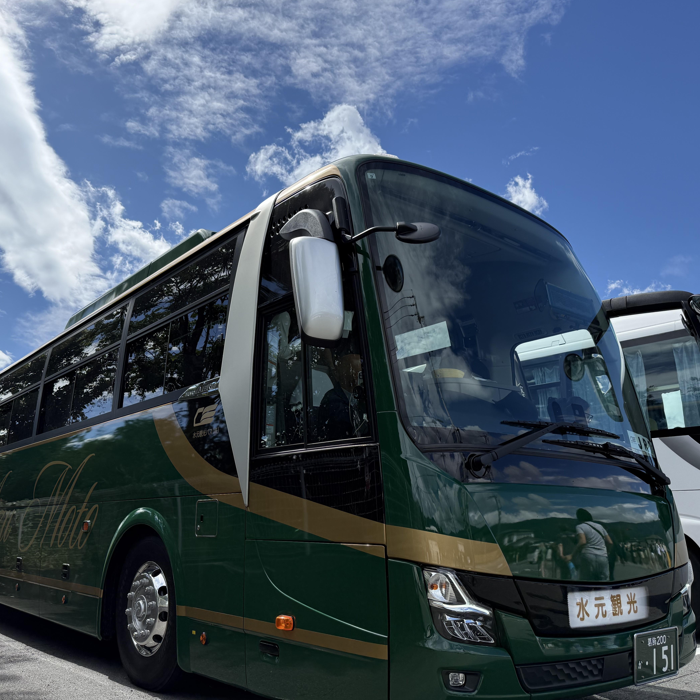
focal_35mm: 29
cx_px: 304
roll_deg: +1.3
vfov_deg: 55.6
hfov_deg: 55.4
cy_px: 351
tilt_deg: +16.4
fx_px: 663
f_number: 1.78
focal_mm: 6.76
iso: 100
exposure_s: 1/6711
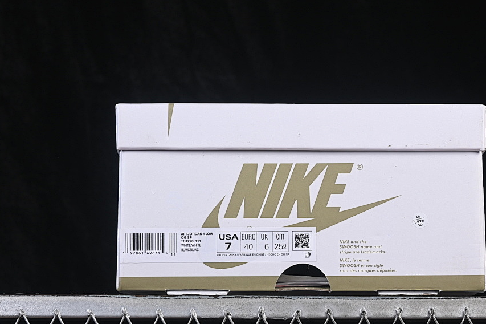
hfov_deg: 21.4
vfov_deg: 14.4
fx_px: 1282
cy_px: 167
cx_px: 304
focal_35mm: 95
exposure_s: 1/80
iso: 160
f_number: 8
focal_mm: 50
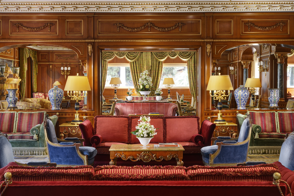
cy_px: 98
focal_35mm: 60
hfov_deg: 33.4
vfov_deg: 22.6
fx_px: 490
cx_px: 147
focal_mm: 60
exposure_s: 1/200
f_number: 14
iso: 100
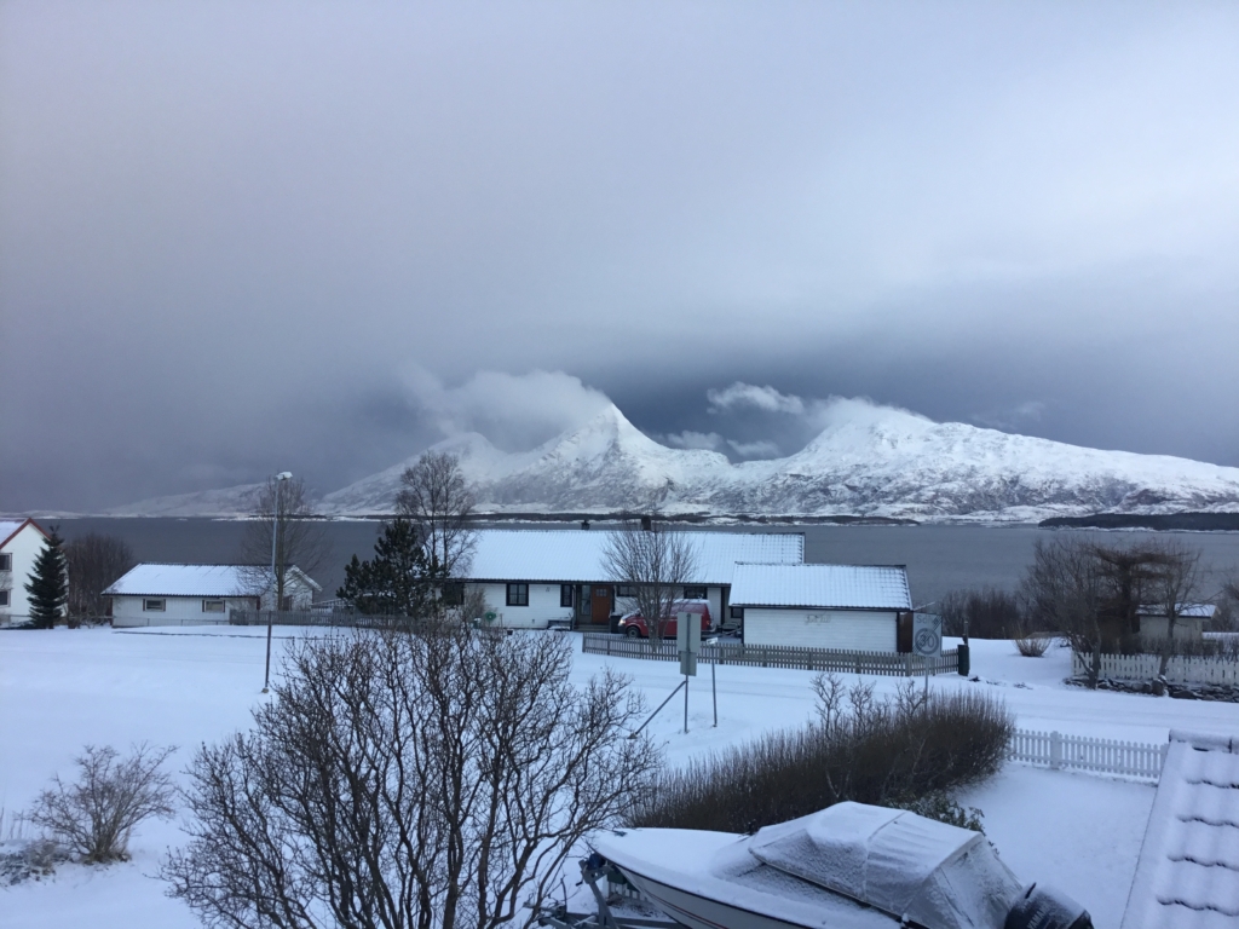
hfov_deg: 58.4
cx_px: 620
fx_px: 1110
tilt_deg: +3.2
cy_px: 464
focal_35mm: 31
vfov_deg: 45.4
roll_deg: -0.1
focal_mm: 3.3
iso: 32
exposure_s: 1/100
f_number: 2.4
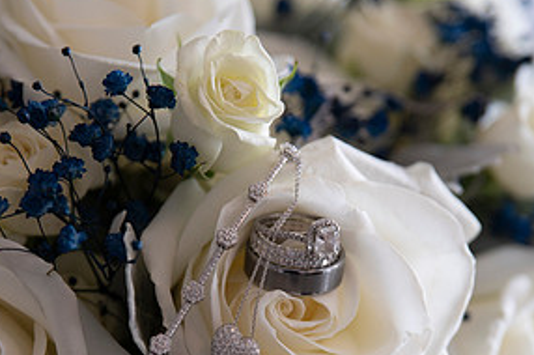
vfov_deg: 9.6
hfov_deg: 14.5
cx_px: 274
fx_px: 2104
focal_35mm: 142
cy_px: 303
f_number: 2.8
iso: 400
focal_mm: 70
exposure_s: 1/160
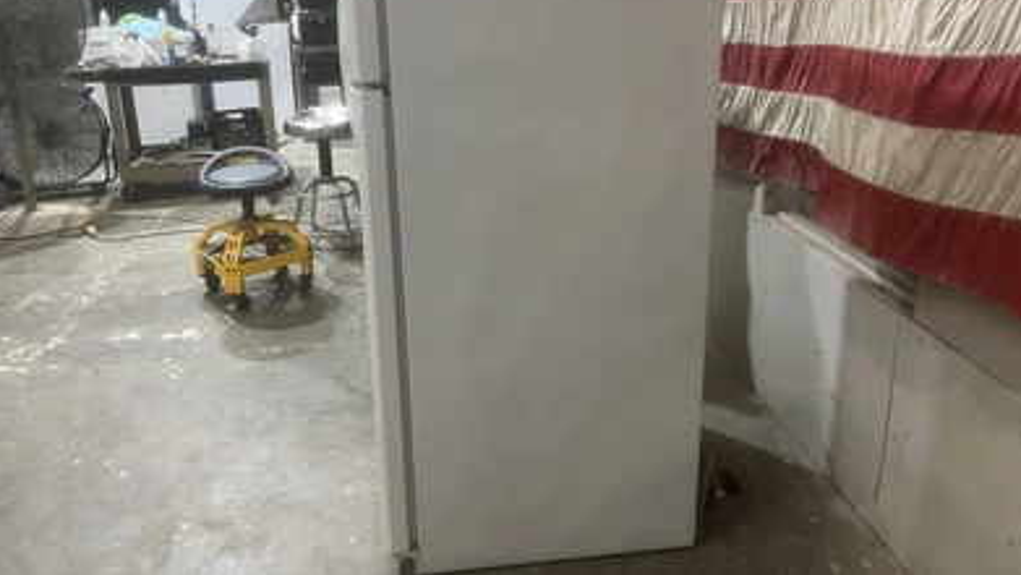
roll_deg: +0.5
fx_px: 785
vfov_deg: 39.6
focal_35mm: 29
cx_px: 517
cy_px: 186
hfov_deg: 66.1
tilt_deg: -16.3
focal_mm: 5.1
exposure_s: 1/60
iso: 100
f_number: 1.6
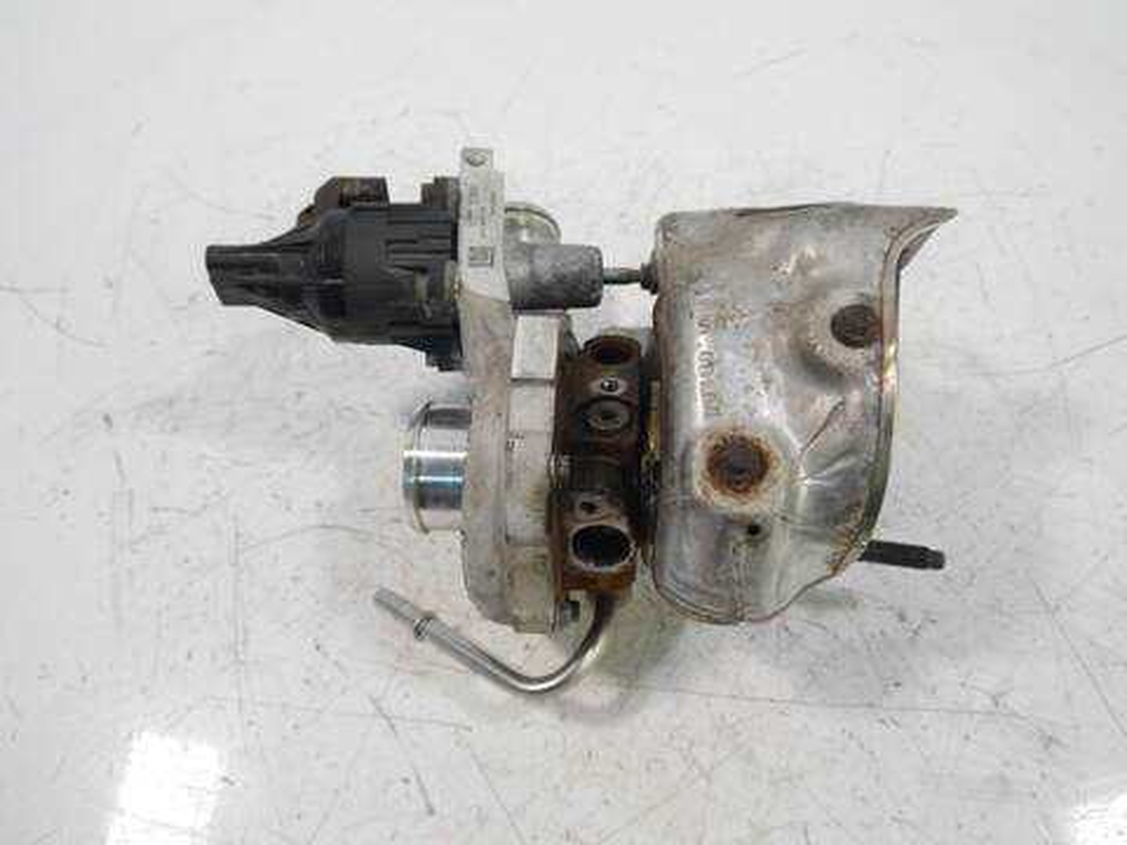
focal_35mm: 30
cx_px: 564
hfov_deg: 60.0
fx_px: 977
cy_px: 422
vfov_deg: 46.8
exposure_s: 1/60
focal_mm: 15
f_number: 3.6
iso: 500
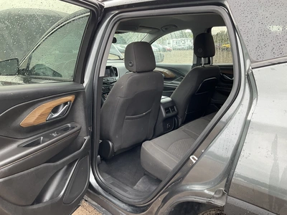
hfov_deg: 61.7
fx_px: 240
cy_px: 108
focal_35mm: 29
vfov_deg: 48.2
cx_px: 144
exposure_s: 1/122
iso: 25
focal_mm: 3
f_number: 1.8
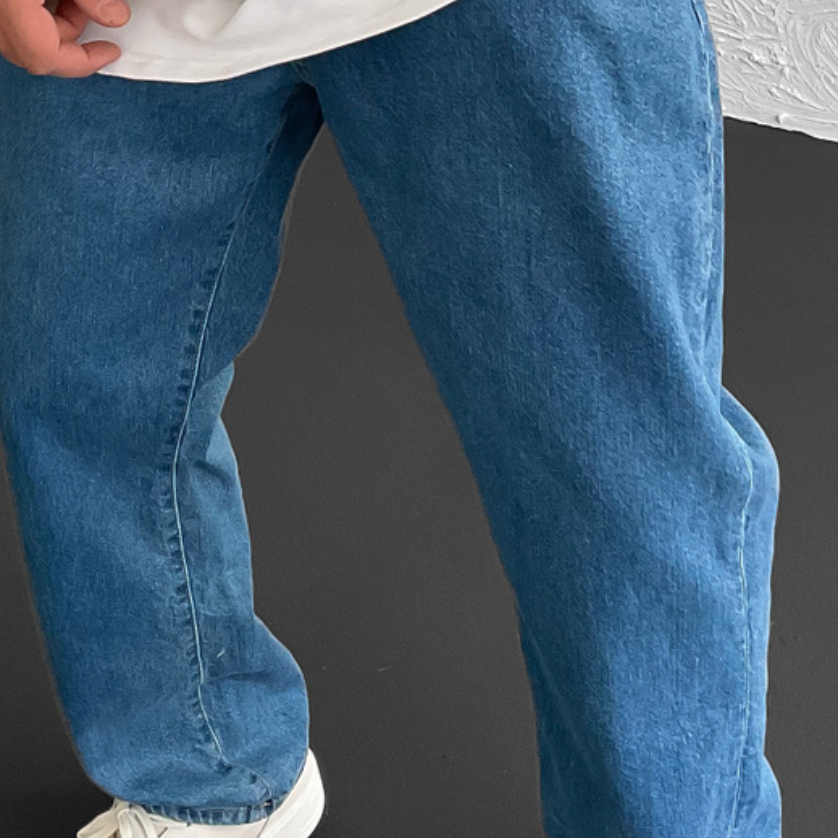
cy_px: -245
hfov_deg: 21.9
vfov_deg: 20.1
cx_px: 391
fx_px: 2164
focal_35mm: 79
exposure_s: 1/105
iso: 64
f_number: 1.8
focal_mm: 3
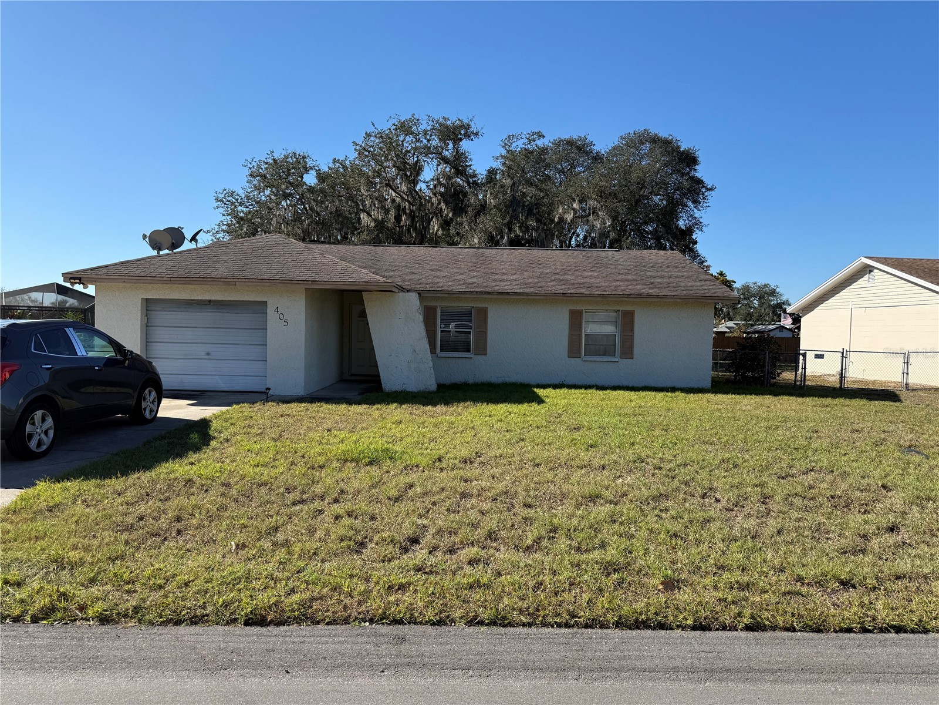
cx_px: 470
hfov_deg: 71.6
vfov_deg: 56.8
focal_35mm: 24
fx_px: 651
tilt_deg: -1.6
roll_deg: -1.3
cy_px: 352
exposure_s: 1/3279
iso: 80
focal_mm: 6.76
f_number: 1.78
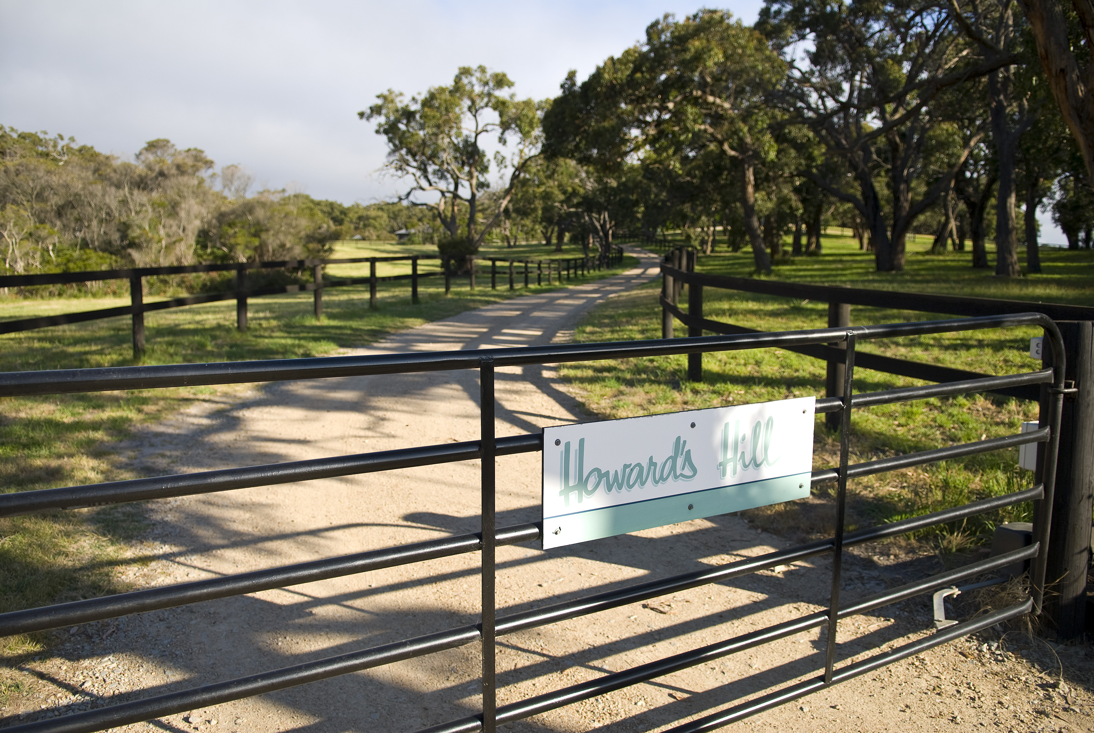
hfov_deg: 70.4
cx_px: 547
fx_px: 776
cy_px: 366
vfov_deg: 50.5
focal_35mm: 26
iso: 100
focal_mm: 17
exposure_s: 1/750
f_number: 2.8
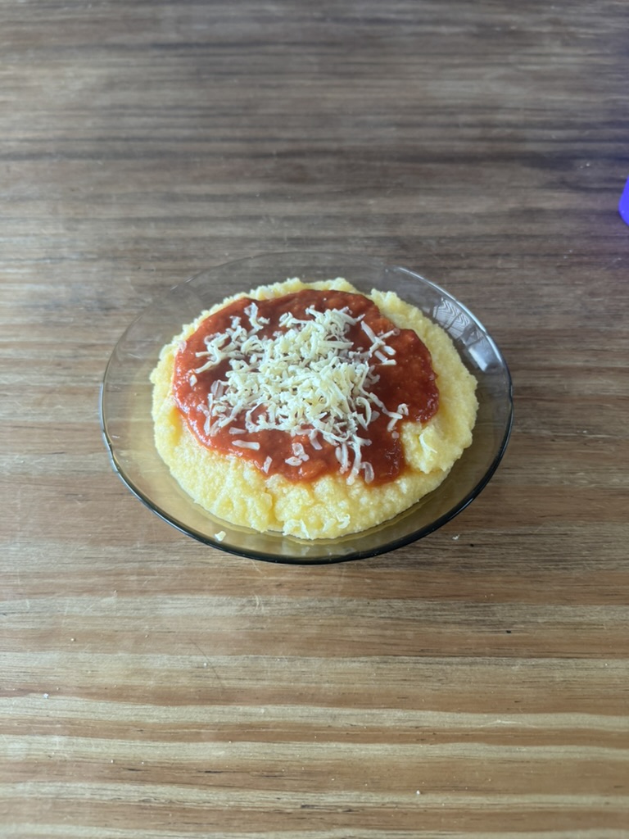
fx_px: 581
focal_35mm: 24
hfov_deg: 56.8
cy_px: 420
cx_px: 314
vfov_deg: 71.6
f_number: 1.78
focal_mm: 6.76
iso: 200
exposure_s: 1/121
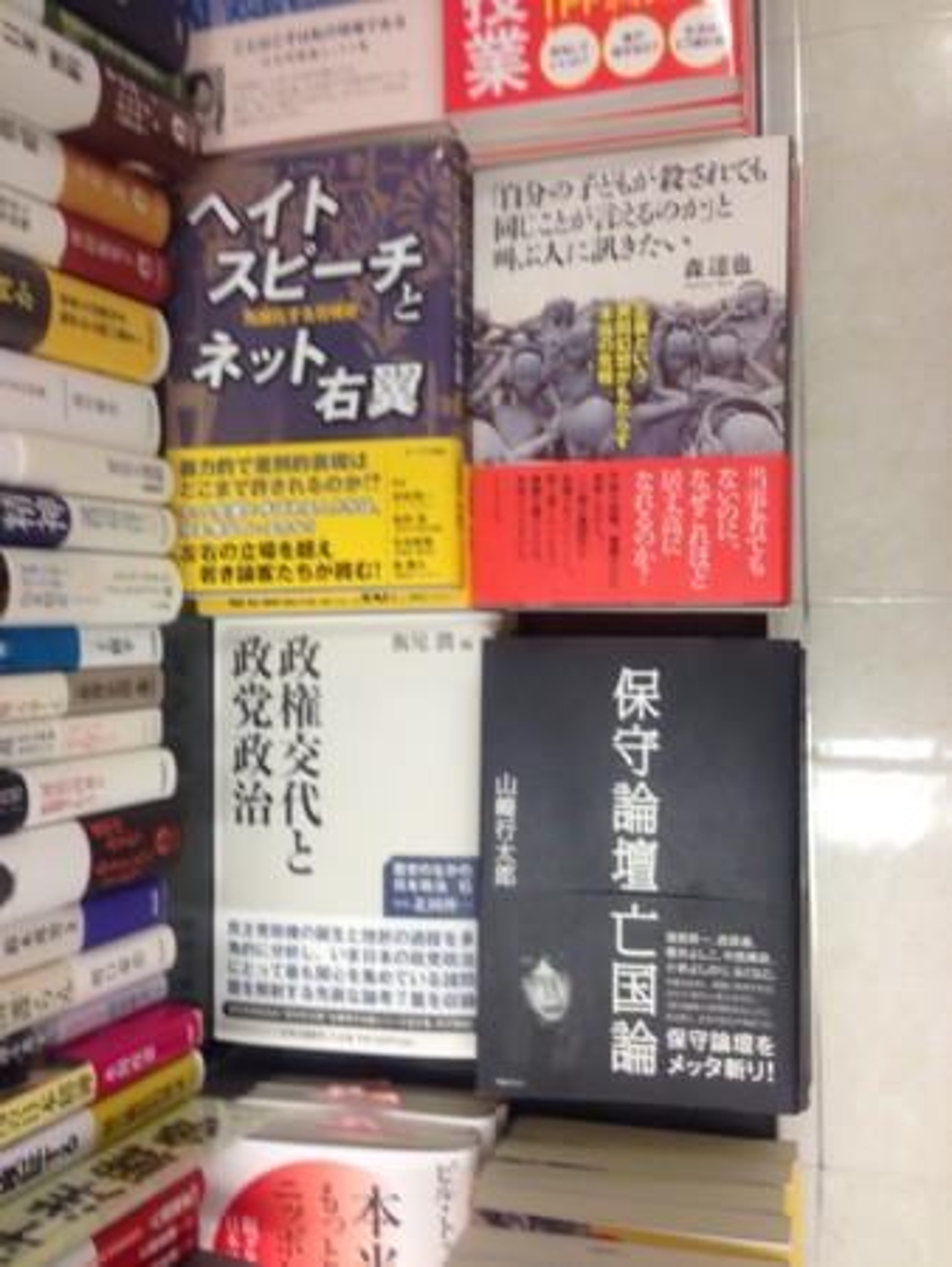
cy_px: 634
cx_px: 476
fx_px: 1209
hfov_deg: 43.0
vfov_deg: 55.3
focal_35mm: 33
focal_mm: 4.13
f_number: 2.4
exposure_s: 1/30
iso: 50
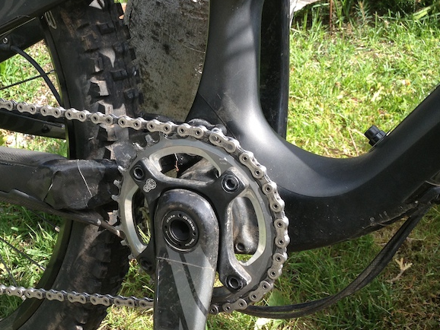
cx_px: 108
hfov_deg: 30.6
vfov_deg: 23.7
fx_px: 788
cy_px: 172
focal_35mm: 62
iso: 50
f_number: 2.4
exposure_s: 1/375
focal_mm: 4.28
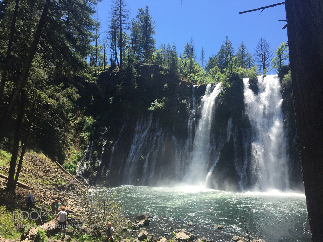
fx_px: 271
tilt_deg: +8.5
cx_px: 162
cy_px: 121
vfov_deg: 48.2
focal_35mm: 29
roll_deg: +0.6
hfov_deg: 61.7
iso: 32
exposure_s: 1/1014
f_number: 2.2
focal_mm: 4.15
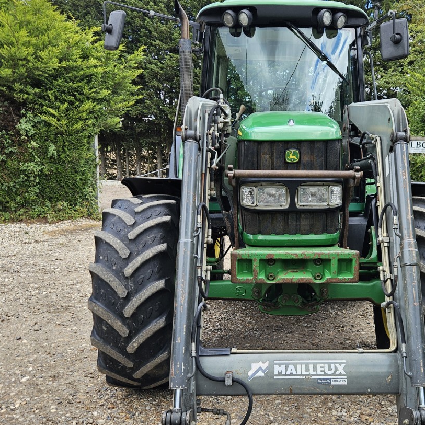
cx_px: 283
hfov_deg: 45.4
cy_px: 257
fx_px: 500
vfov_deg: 45.8
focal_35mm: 36
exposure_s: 1/249
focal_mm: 5.4
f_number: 1.8
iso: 25
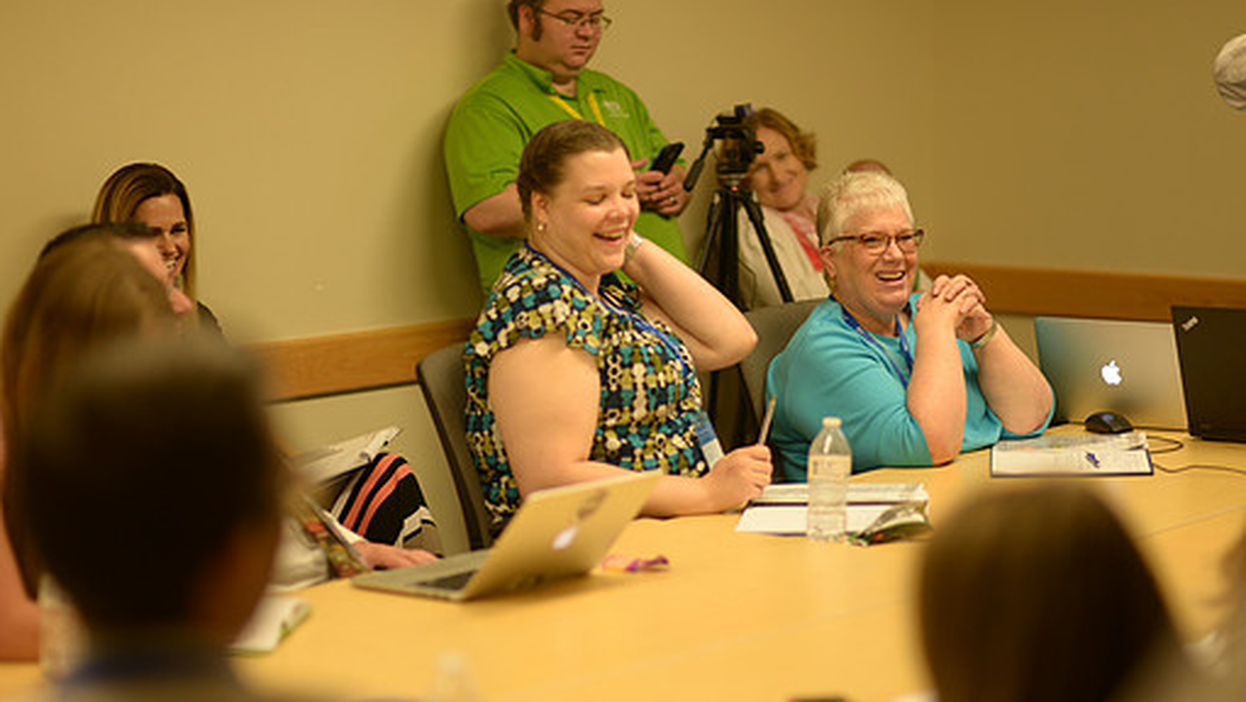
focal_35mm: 101
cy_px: 435
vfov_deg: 12.0
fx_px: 3339
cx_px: 607
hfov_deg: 21.1
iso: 320
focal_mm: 85
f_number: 1.4
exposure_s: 1/125
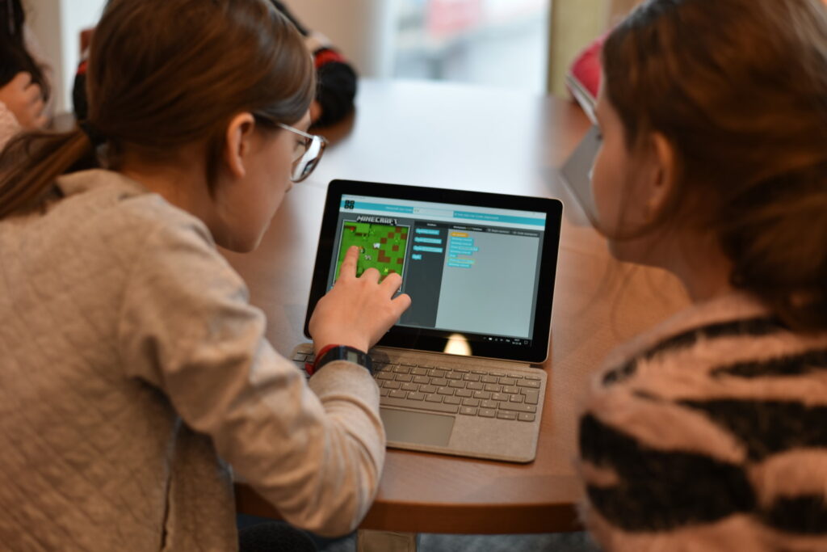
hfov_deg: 39.6
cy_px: 276
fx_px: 1149
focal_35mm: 50
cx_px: 414
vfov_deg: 27.0
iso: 100
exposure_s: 1/50
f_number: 2.5
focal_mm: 50
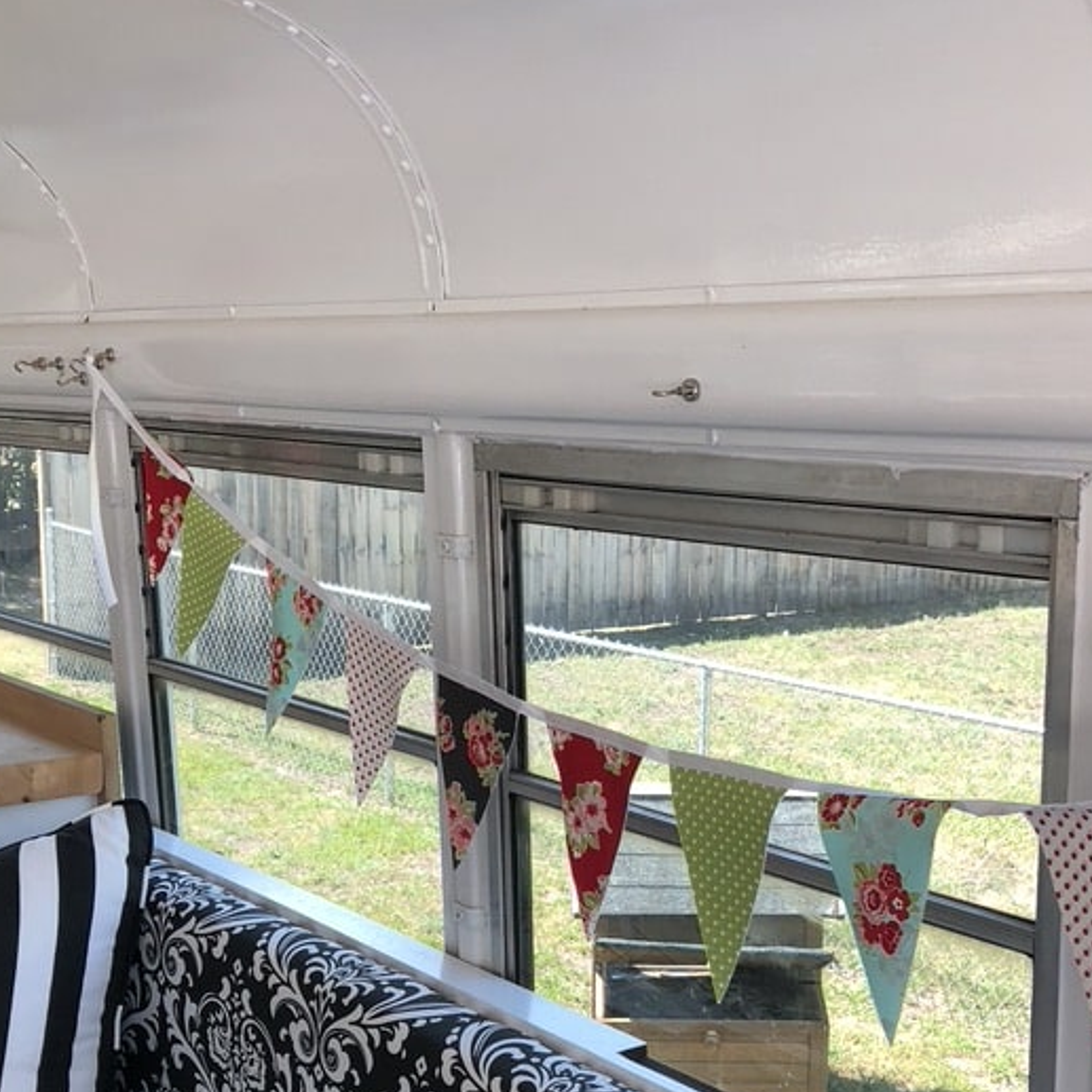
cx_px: 579
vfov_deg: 34.1
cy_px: 801
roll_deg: -1.8
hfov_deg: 34.7
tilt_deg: -12.1
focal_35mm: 49
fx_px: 1749
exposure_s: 1/120
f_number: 1.8
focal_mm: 3.99
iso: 40
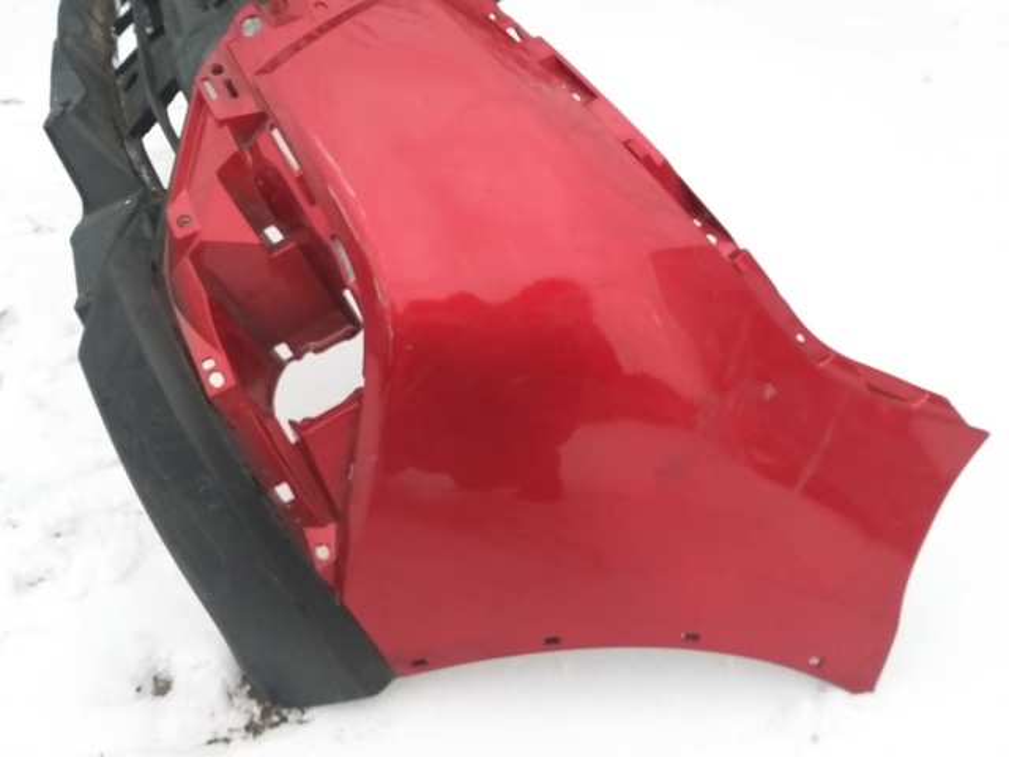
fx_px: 758
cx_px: 504
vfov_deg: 53.1
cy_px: 378
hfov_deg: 67.3
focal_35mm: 26
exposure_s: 1/25
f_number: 1.7
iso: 400
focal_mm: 3.93
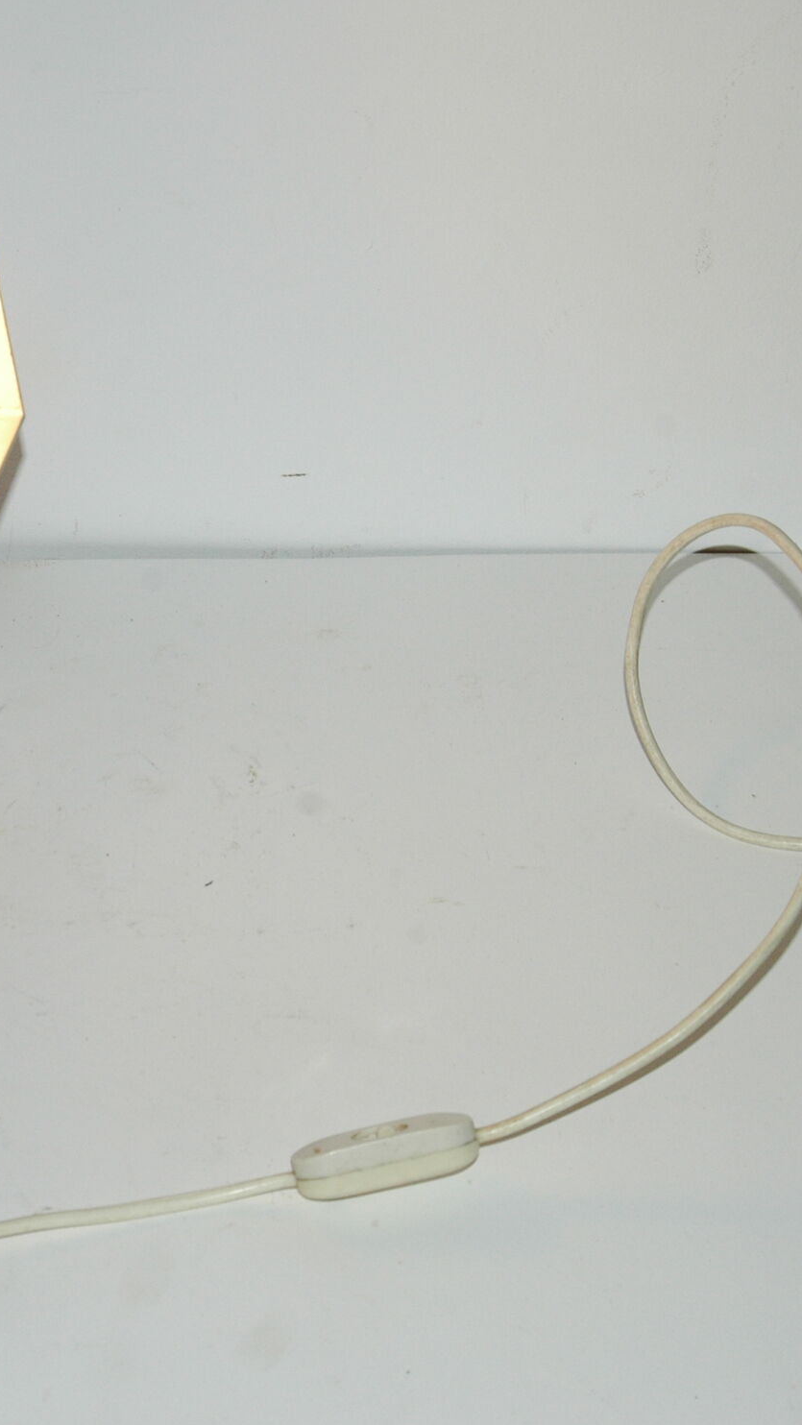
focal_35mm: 90
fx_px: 3402
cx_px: -12
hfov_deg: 13.3
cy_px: 712
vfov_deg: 23.7
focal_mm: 38
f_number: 7.1
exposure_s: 1/125
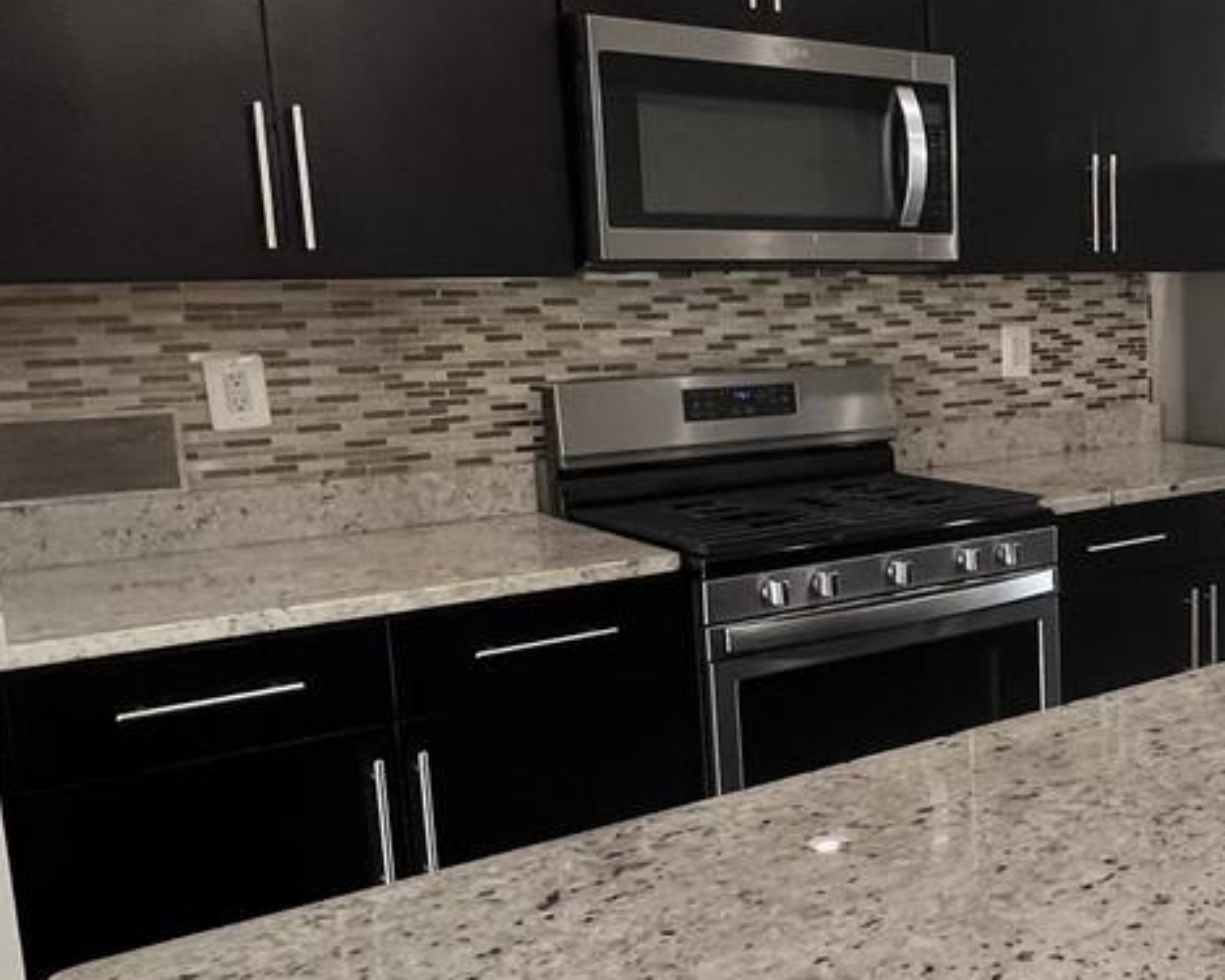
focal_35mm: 39
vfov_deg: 38.2
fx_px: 1414
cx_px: 1201
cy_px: 517
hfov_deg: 41.3
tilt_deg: -10.9
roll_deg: +0.7
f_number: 1.8
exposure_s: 1/120
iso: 200
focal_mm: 1.57
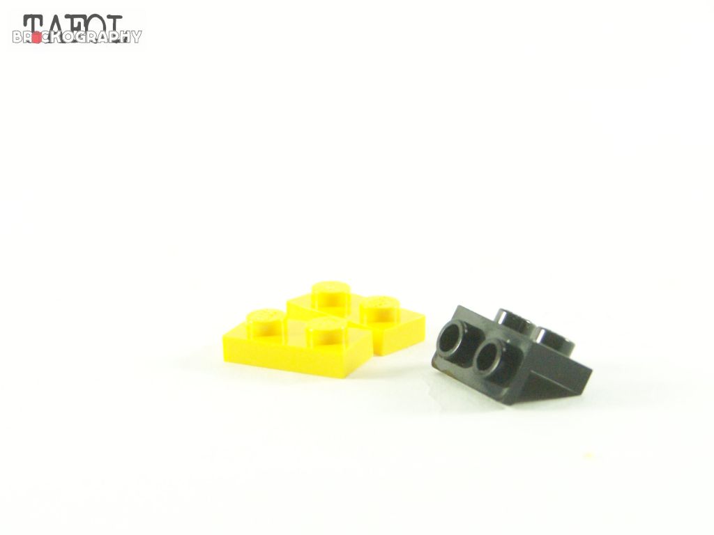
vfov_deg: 15.7
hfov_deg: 20.9
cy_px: 268
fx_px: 1939
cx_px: 357
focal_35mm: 94
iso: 400
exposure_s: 1/60
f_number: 4
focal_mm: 15.6
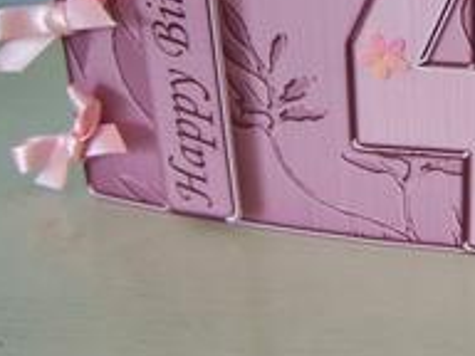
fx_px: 1221
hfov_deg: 21.1
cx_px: 505
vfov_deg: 16.2
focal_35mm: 89
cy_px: -17
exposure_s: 1/30
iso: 100
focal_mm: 6.3
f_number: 2.8
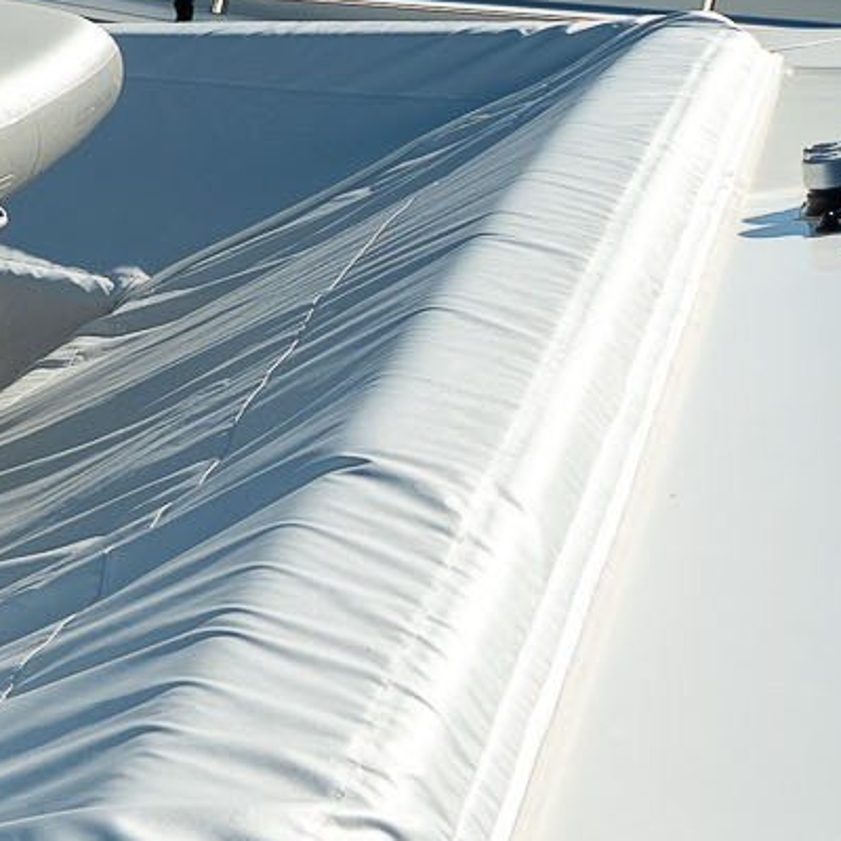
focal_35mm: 74
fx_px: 2034
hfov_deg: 14.7
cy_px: 200
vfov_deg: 23.1
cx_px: -1184
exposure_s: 1/250
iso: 100
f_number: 8
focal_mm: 17
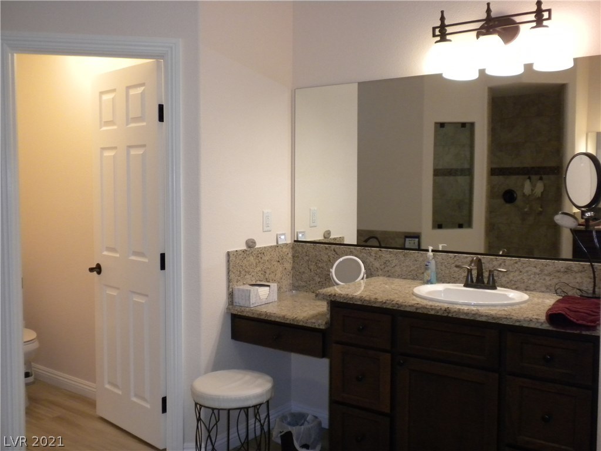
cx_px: 300
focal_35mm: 37
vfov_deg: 38.7
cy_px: 226
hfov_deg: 50.1
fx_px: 642
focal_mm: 6.6
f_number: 3.5
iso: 400
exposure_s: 1/62.2
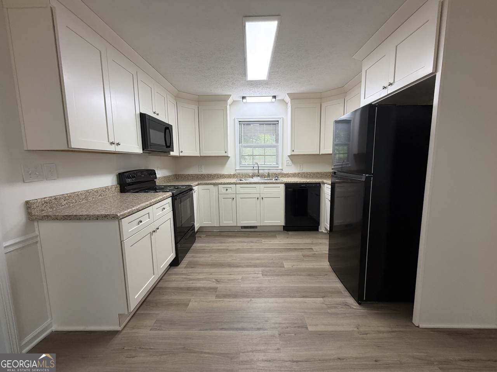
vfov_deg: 85.7
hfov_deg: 102.1
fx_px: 201
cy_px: 186
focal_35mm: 14
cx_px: 248
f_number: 2.2
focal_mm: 2.22
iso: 250
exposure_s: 1/120
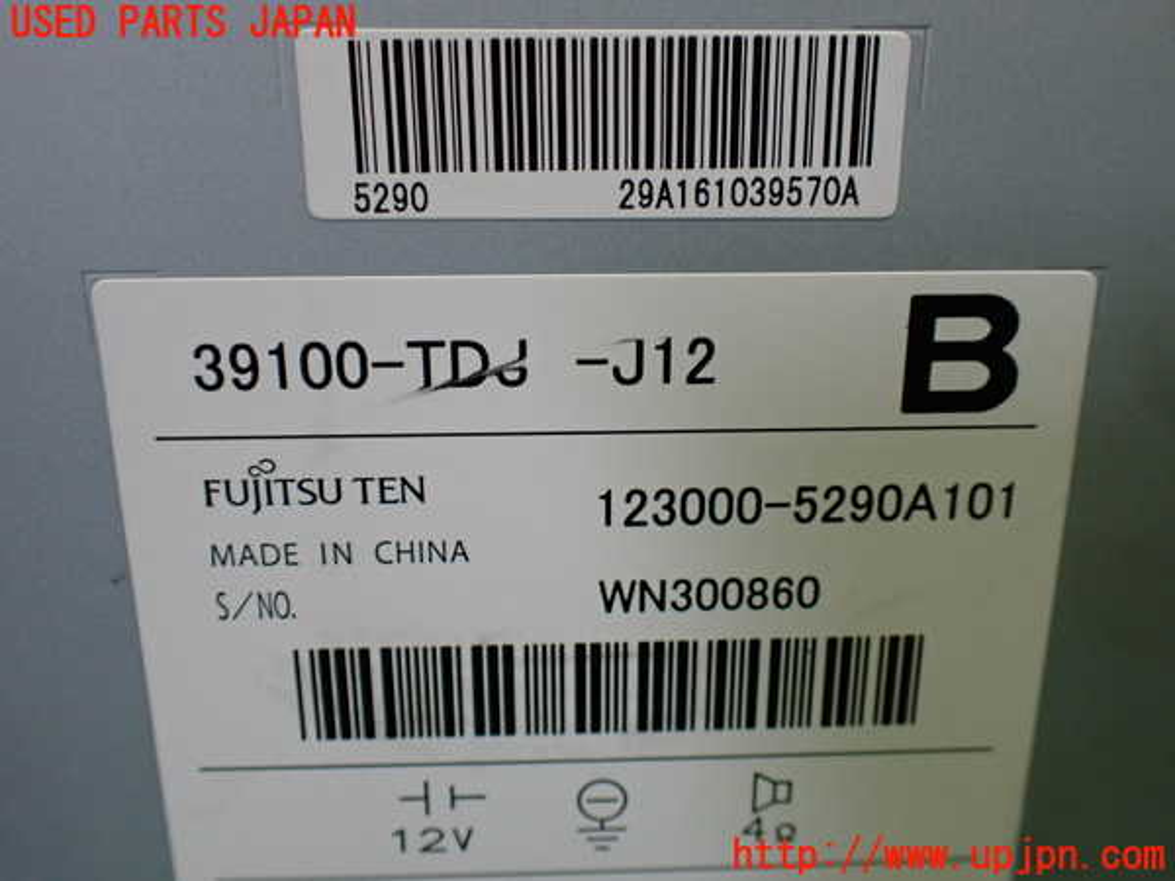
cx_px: 588
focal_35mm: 30
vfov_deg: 46.8
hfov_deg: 60.0
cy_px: 440
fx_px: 1018
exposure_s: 1/125
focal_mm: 5.4
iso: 400
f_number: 2.3
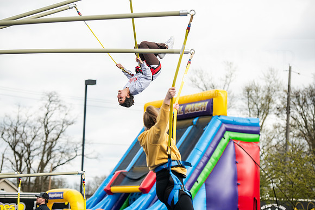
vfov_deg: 13.0
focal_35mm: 105
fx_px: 919
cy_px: 105
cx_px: 158
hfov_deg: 19.5
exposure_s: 1/1000
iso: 125
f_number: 3.5
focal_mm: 105
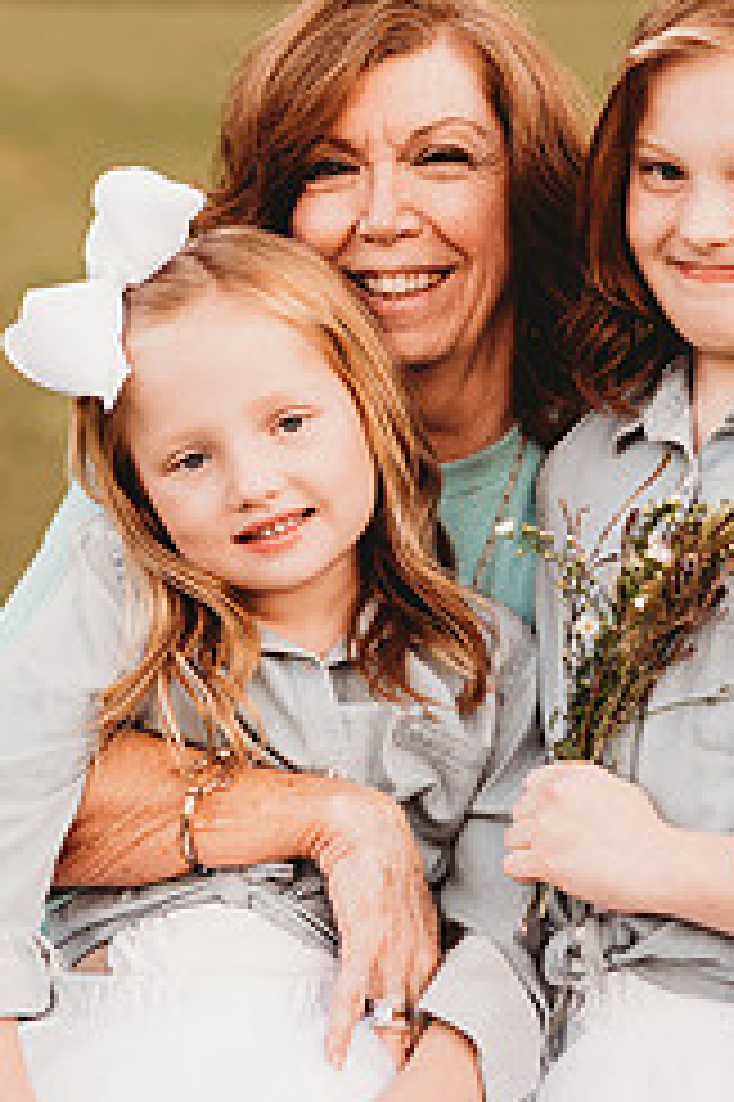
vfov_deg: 13.2
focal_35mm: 156
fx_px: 4777
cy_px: 504
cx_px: 459
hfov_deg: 8.8
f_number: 2.2
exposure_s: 1/125
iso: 125
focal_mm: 85
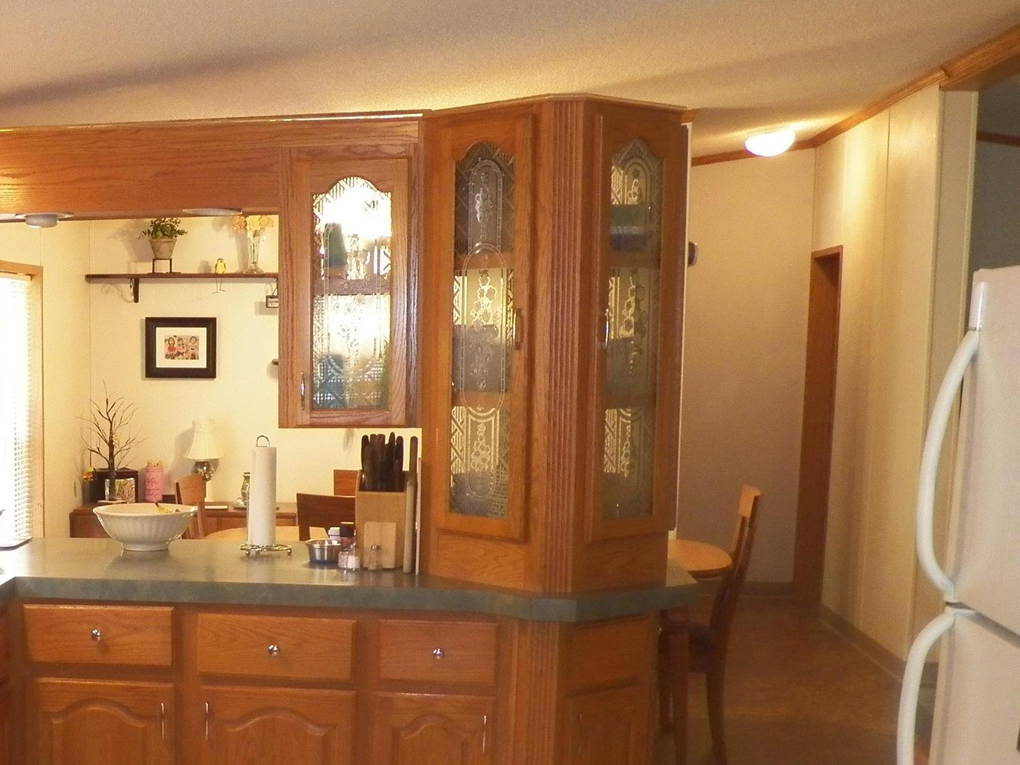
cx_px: 85
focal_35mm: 56
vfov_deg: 25.7
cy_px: 586
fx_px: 1650
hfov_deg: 32.5
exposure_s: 1/30
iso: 250
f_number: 2.8
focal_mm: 4.9
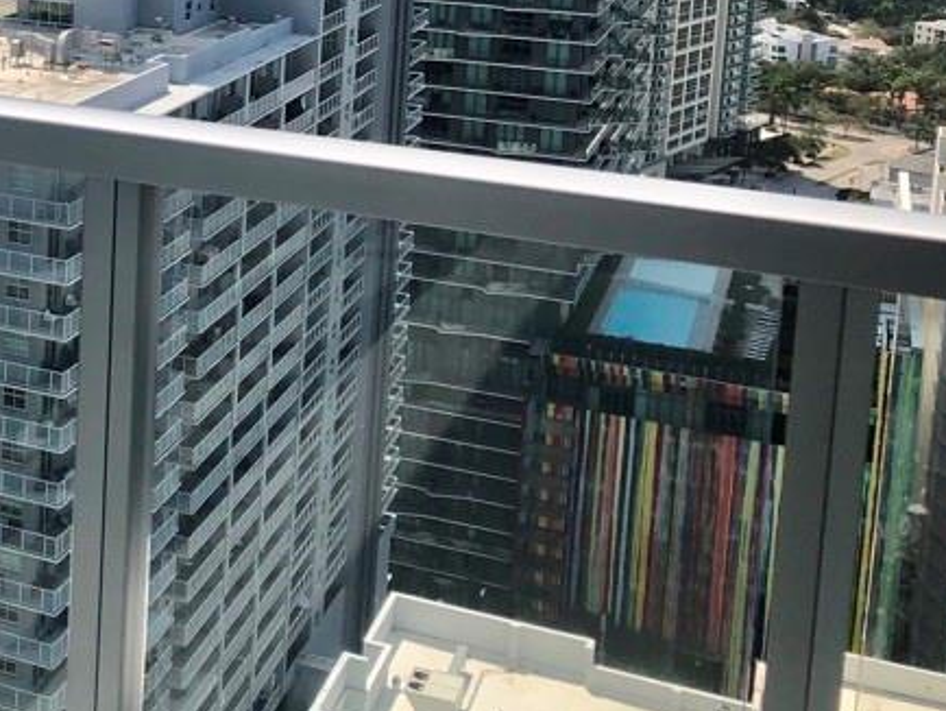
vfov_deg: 21.6
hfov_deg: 26.6
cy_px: 26
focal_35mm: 66
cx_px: -142
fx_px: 1805
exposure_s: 1/2183
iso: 20
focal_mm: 3.99
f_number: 1.8
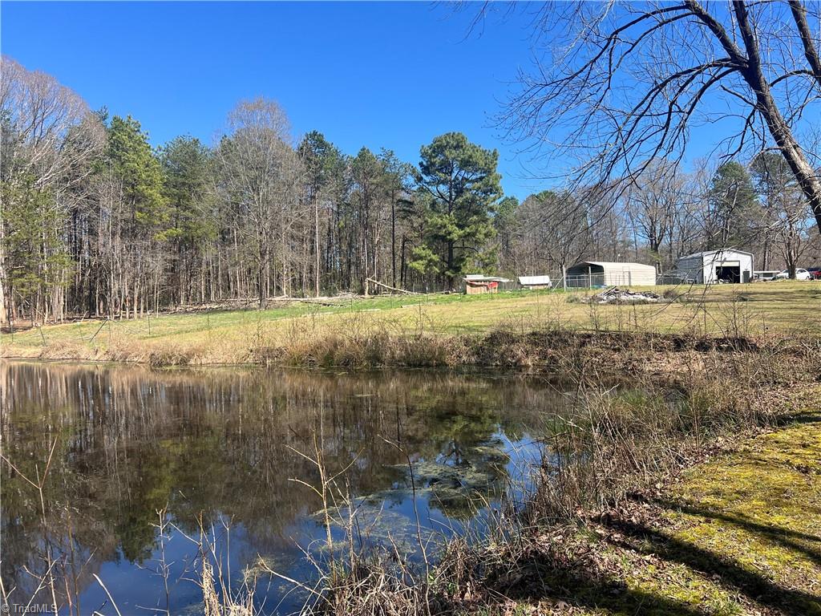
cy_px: 308
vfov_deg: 53.1
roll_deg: +1.0
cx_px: 410
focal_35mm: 26
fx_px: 617
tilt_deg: -1.0
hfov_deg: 67.3
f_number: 1.5
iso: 50
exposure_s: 1/2008
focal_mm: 5.7
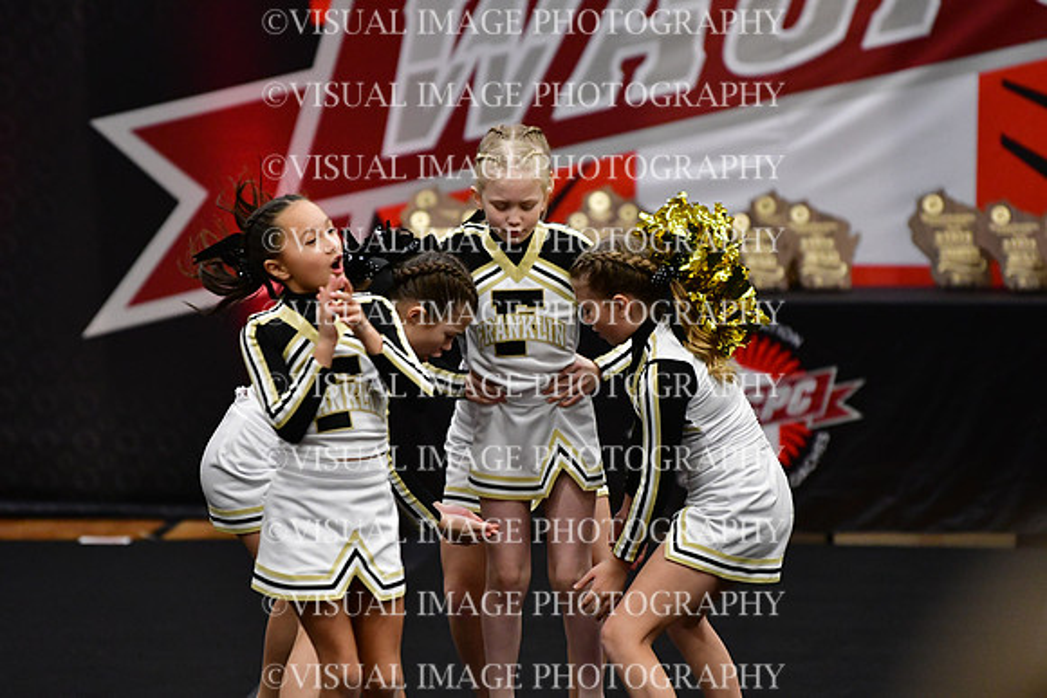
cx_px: 524
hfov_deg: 6.9
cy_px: 349
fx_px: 8727
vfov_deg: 4.6
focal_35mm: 300
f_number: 2.8
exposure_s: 1/800
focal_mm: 200
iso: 4000
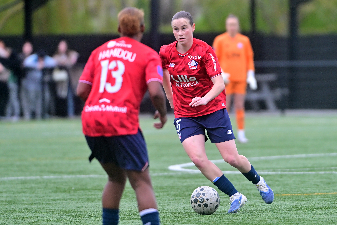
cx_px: 168
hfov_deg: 5.4
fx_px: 3557
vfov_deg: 3.6
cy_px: 112
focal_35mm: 380
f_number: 4.5
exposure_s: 1/1600
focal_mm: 380
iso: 1250
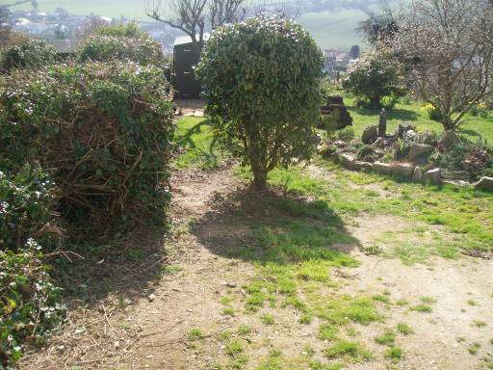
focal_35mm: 36
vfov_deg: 39.7
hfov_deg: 51.4
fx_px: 513
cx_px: 246
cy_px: 185
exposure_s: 1/500
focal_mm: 6
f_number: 2.7
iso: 64
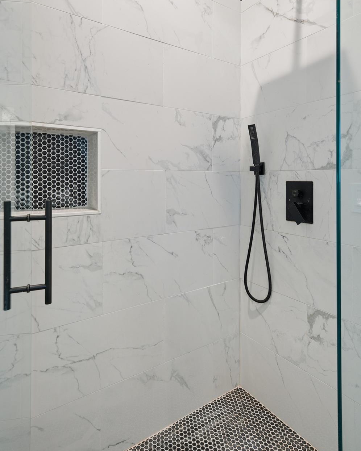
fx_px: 294
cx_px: 180
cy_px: 180
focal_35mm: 22
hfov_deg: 63.1
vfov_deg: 74.2
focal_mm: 19
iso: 160
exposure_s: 1/15
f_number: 5.6
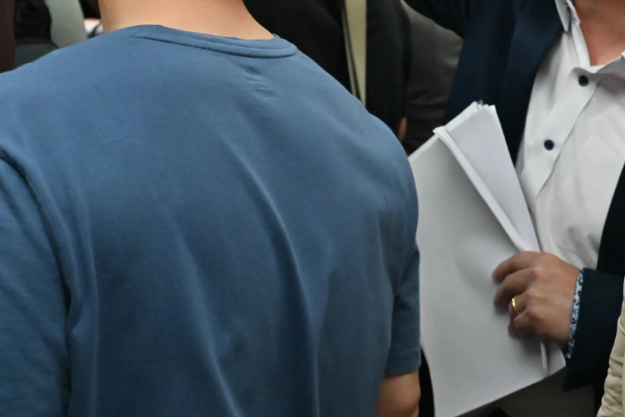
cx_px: 515
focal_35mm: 74
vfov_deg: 17.9
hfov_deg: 26.7
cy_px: -18
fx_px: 1286
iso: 2500
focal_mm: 34.5
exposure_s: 1/160
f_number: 5.6
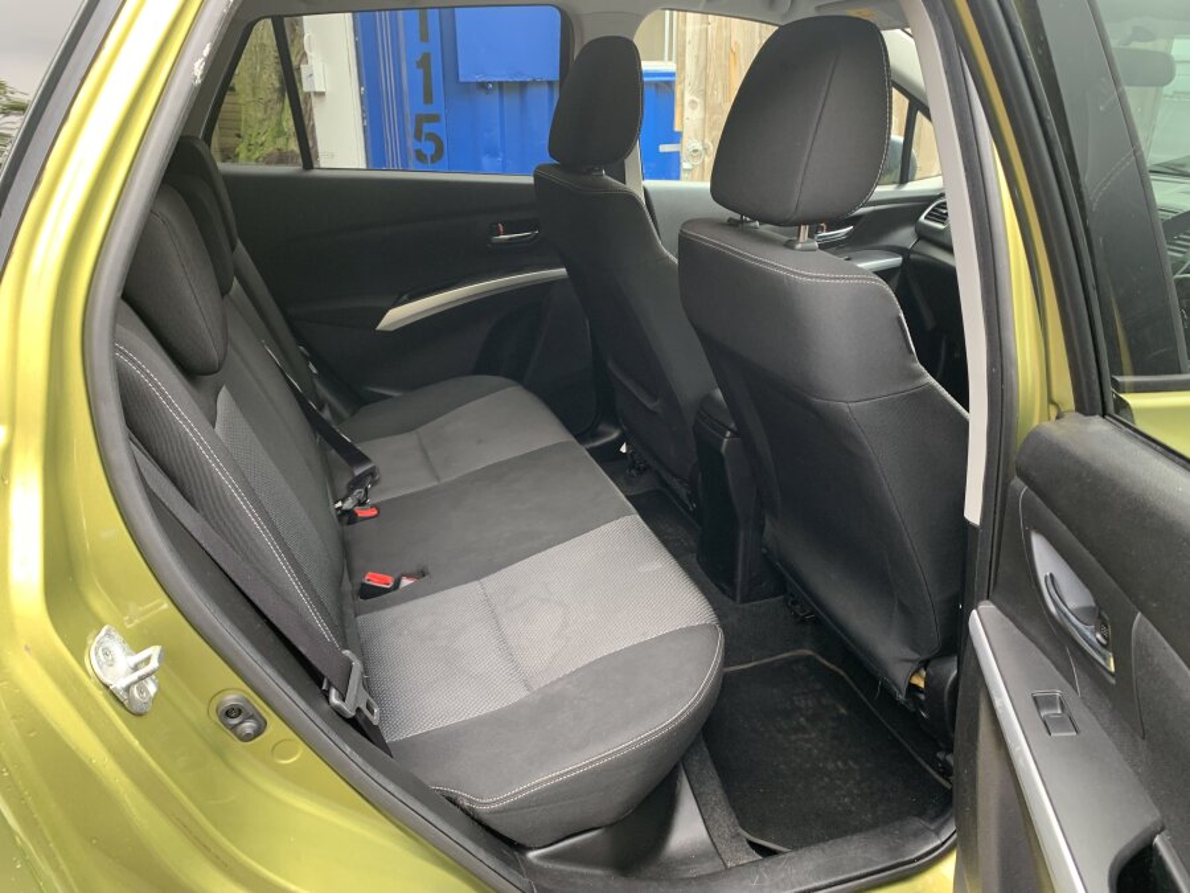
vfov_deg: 53.1
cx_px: 595
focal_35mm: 26
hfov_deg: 67.3
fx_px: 894
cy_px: 446
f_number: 1.8
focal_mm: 4.25
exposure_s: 1/94
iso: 100
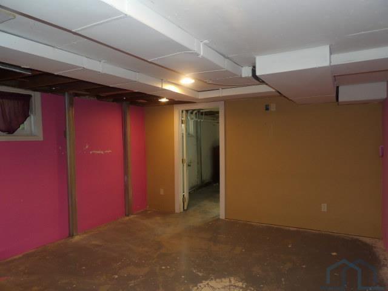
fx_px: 269
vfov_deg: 56.8
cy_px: 146
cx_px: 194
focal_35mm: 24
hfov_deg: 71.6
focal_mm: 4.3
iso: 200
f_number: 3.2
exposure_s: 1/31
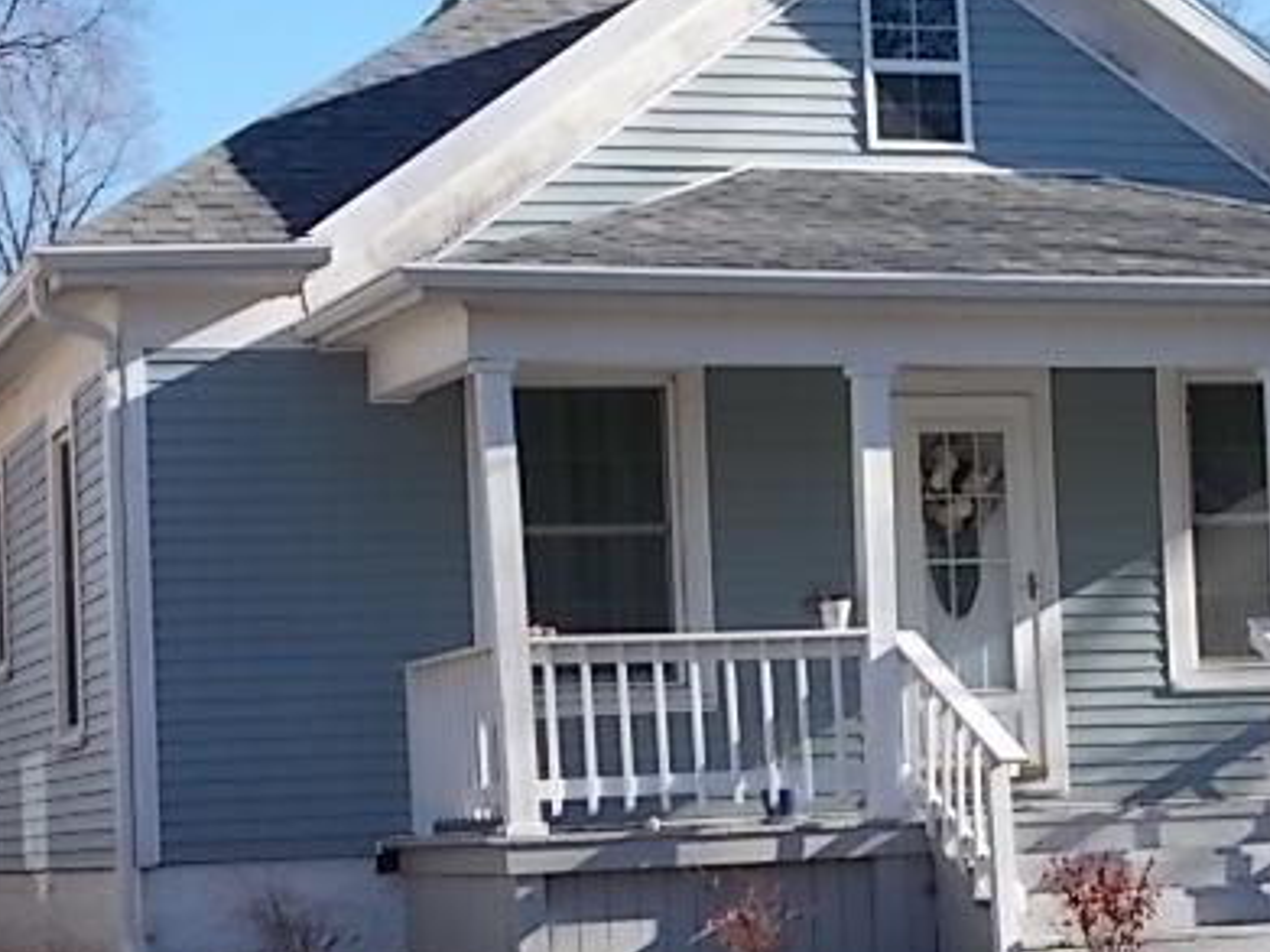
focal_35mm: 108
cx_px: 780
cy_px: 582
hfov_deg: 18.2
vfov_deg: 13.7
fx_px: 3961
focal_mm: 11.8
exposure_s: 1/200
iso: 80
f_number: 5.3
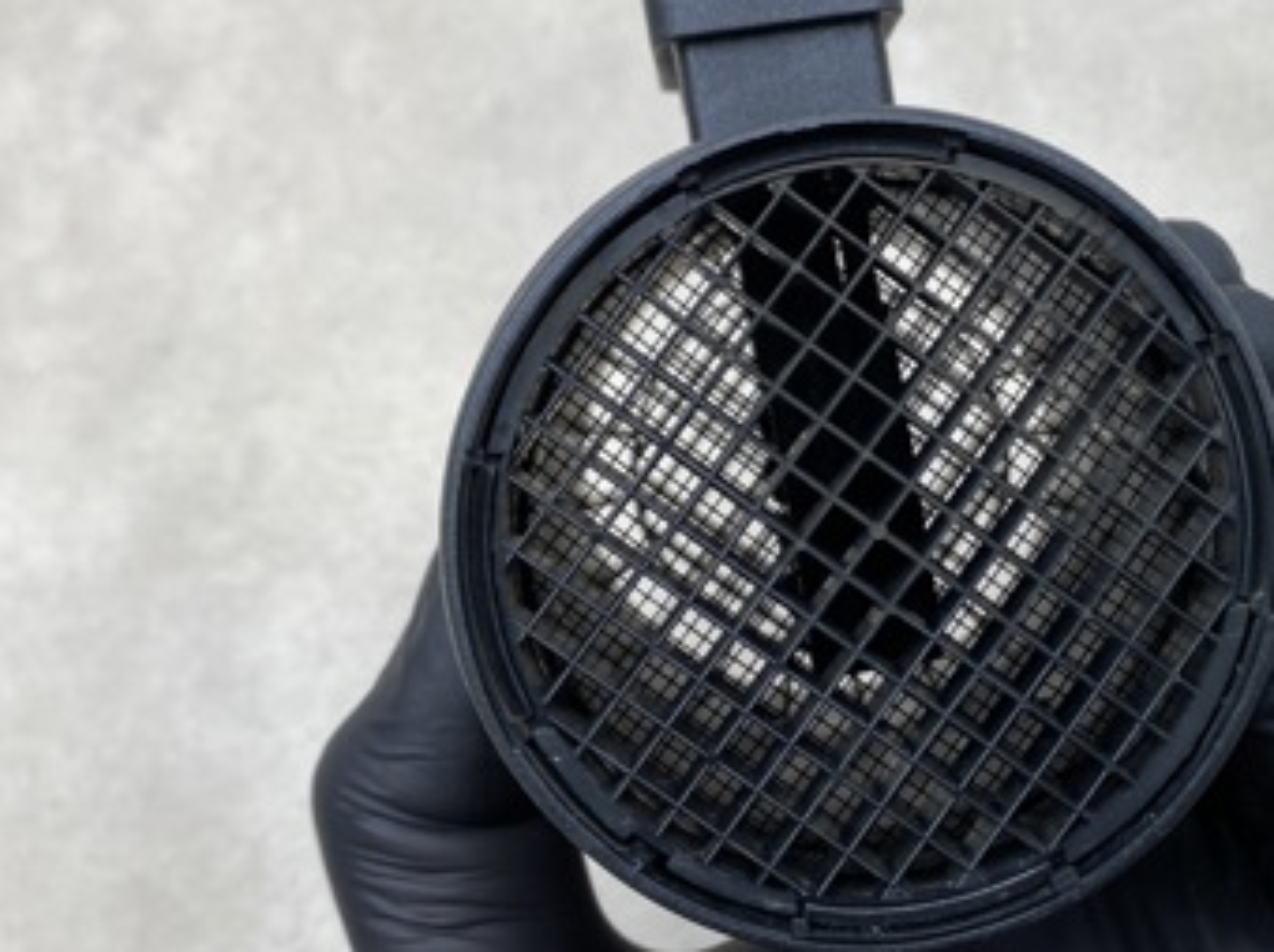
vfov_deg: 29.6
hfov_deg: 37.8
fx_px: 1801
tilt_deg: -71.3
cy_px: 414
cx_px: 985
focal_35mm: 49
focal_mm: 4.25
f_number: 1.8
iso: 32
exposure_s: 1/116
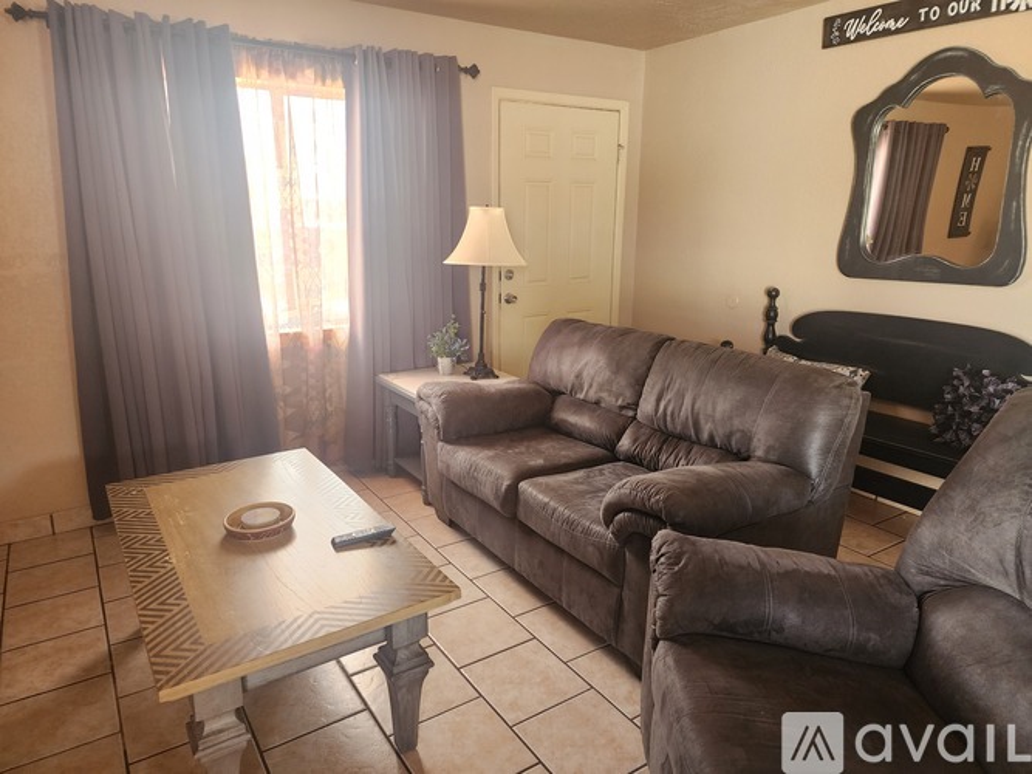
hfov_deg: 73.9
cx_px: 516
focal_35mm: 23
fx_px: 686
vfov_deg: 58.9
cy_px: 387
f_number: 1.8
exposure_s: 1/120
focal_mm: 6.4
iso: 400
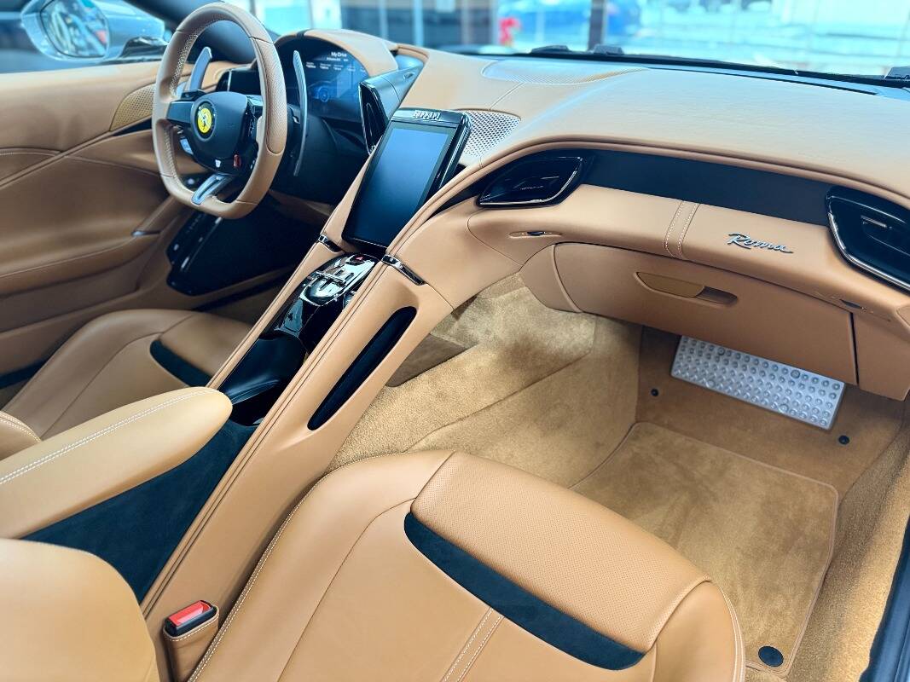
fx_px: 631
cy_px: 341
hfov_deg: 71.6
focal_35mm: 24
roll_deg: +0.9
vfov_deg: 56.8
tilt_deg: -28.2
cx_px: 455
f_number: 1.78
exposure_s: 1/50
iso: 400
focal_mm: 6.76
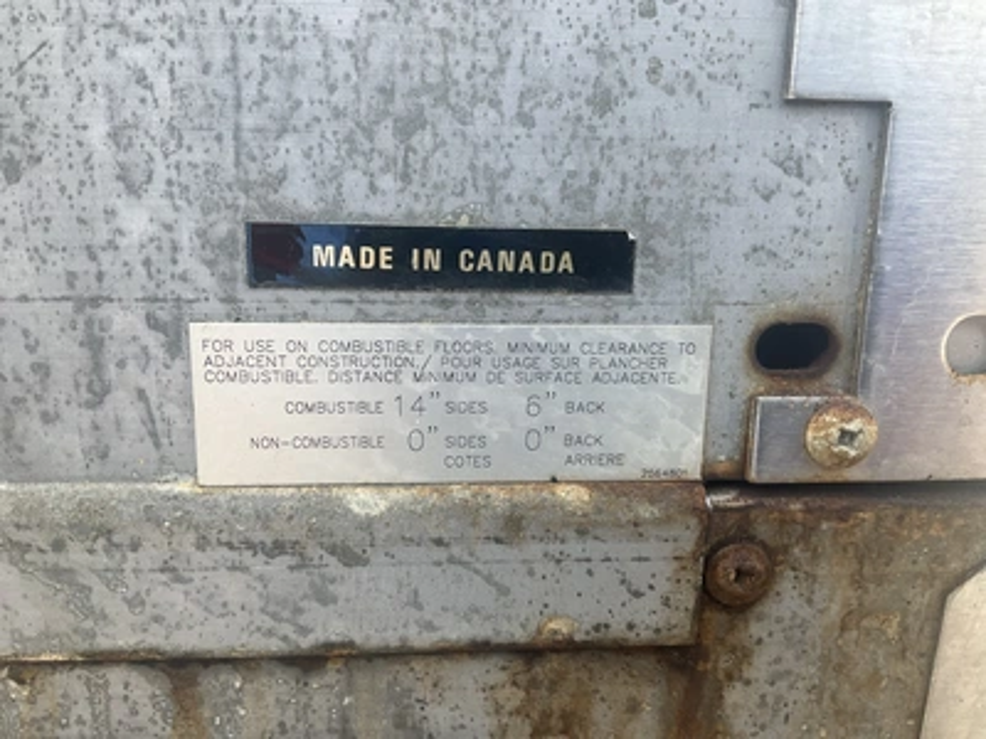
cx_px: 493
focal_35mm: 29
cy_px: 370
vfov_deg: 48.2
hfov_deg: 61.7
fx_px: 826
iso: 25
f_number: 1.8
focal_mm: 3
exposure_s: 1/276
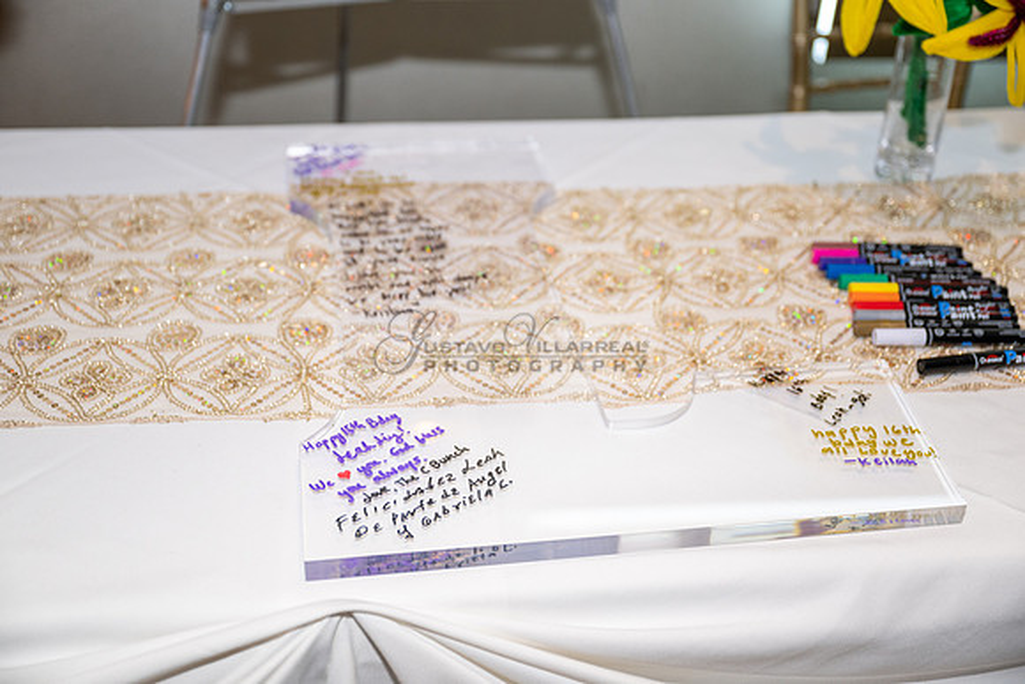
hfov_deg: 46.4
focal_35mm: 42
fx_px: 1196
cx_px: 512
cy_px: 342
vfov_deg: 31.9
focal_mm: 42
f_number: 2.8
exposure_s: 1/100
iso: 800
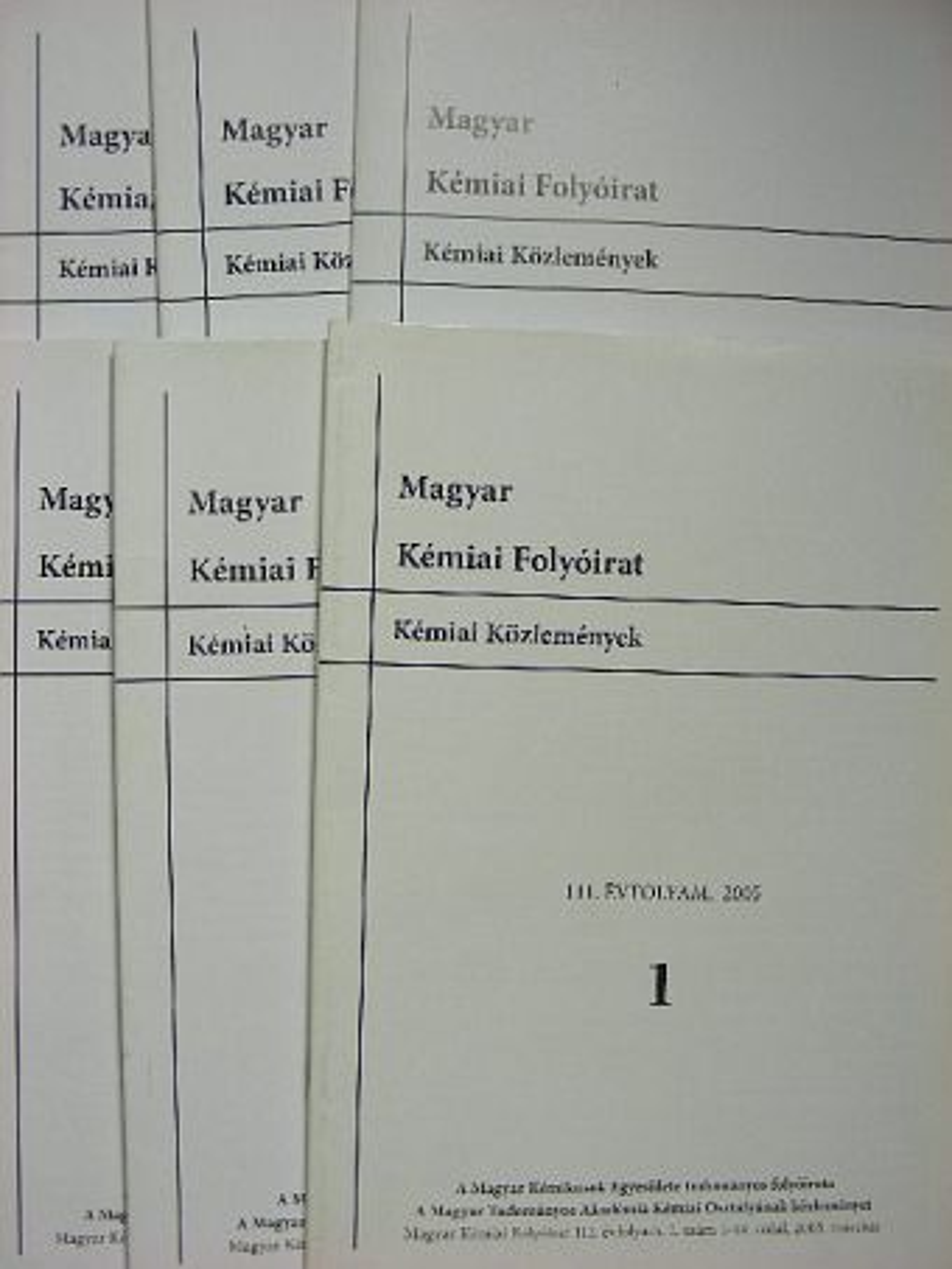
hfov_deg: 32.9
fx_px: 1613
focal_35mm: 44
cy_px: 634
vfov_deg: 42.9
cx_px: 476
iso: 50
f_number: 3.5
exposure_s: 1/32.3
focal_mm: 7.4
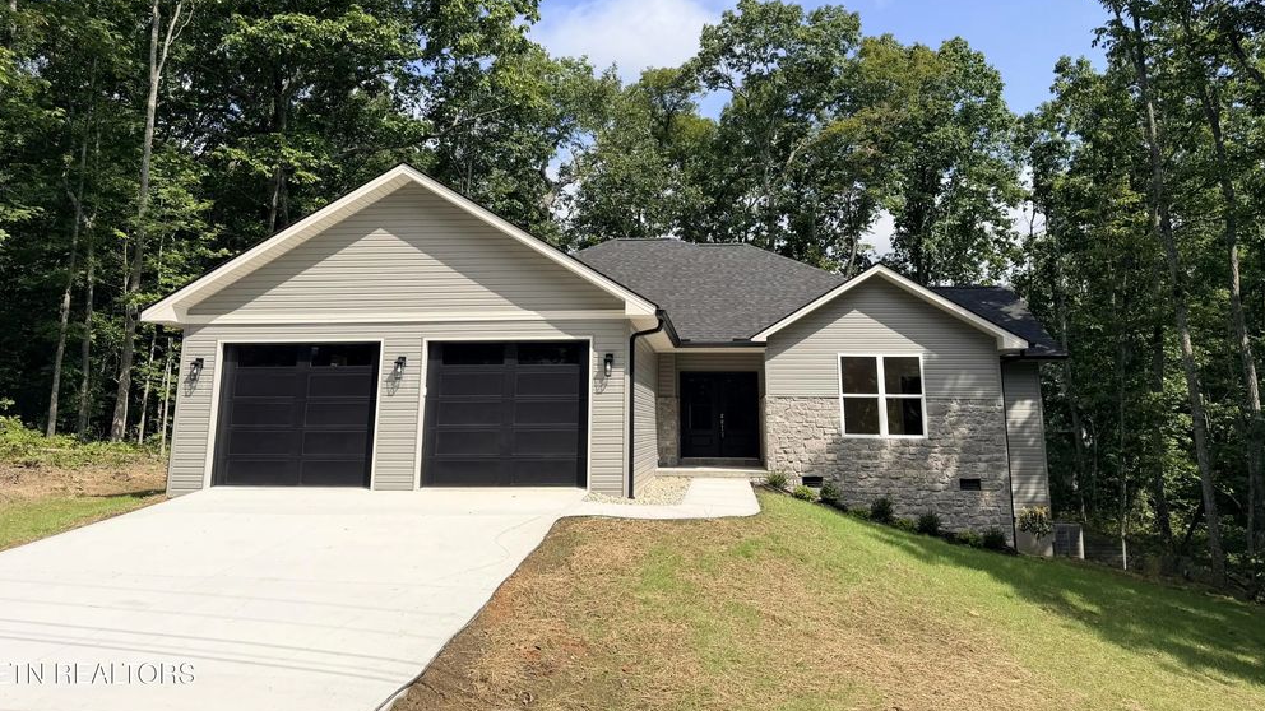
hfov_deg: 69.9
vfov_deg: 42.2
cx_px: 643
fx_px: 906
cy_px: 229
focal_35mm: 27
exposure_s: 1/4405
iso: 80
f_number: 1.78
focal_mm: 6.76
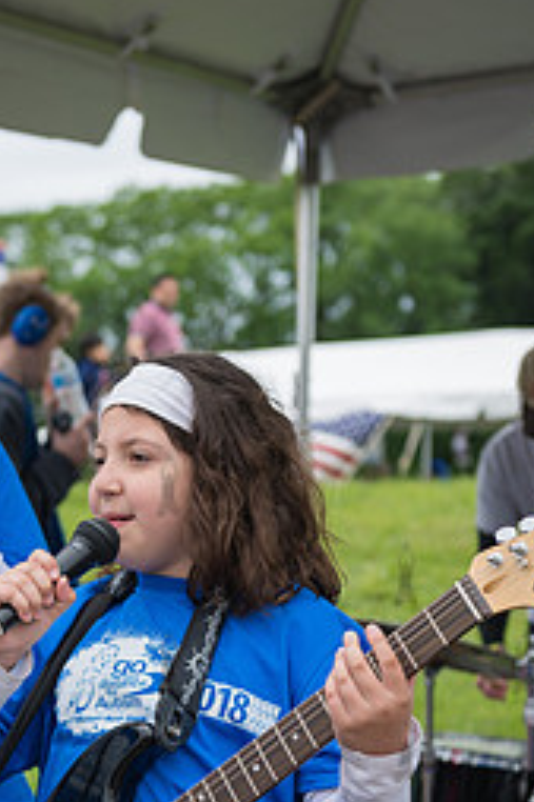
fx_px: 1894
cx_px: 167
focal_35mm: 85
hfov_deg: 16.0
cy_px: 663
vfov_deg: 23.5
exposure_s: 1/800
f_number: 3.5
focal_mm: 48
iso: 200
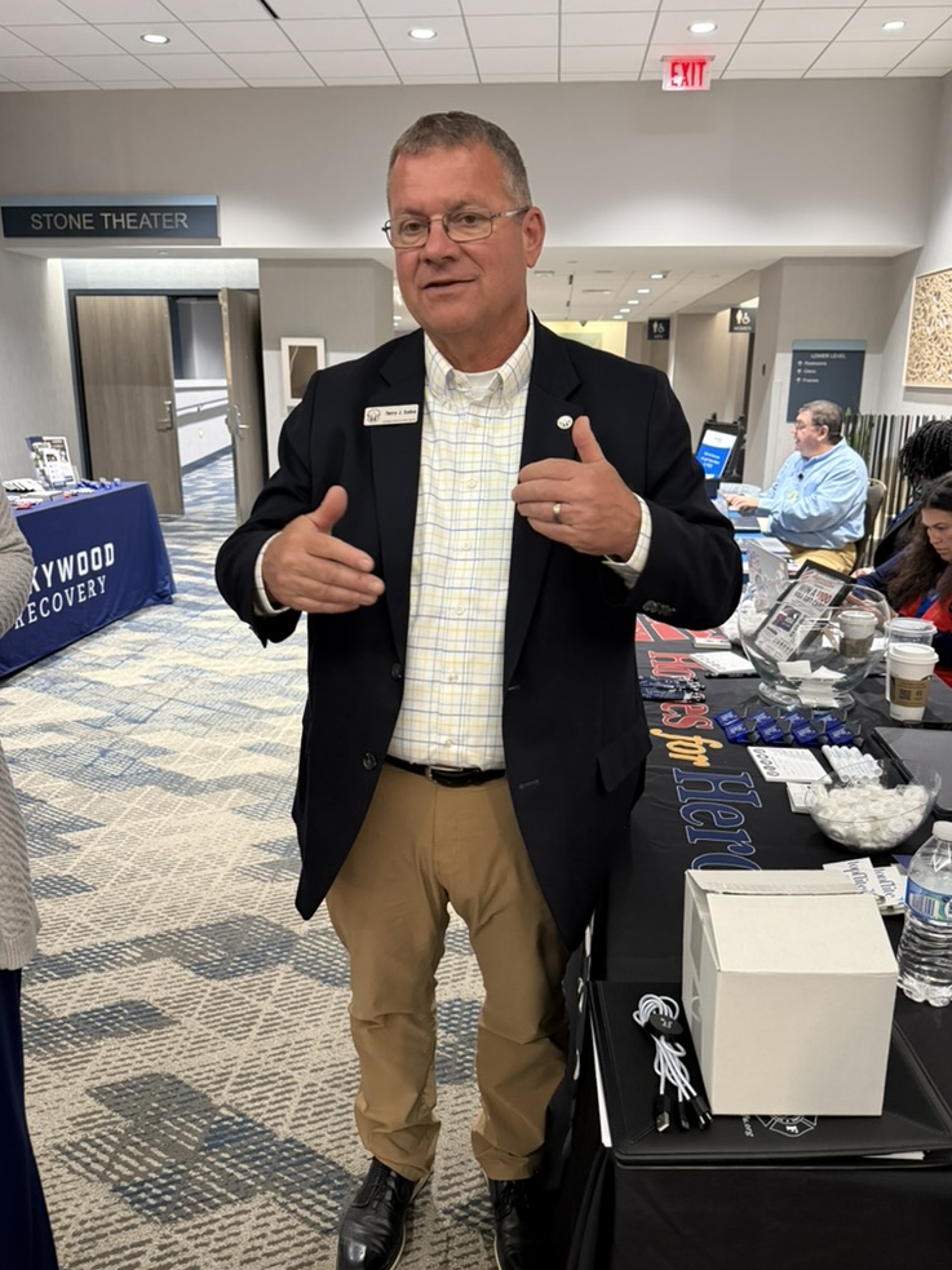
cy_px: 611
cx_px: 479
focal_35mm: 25
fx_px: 917
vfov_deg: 69.4
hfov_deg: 54.9
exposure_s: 1/60
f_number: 1.78
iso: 400
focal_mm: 6.76
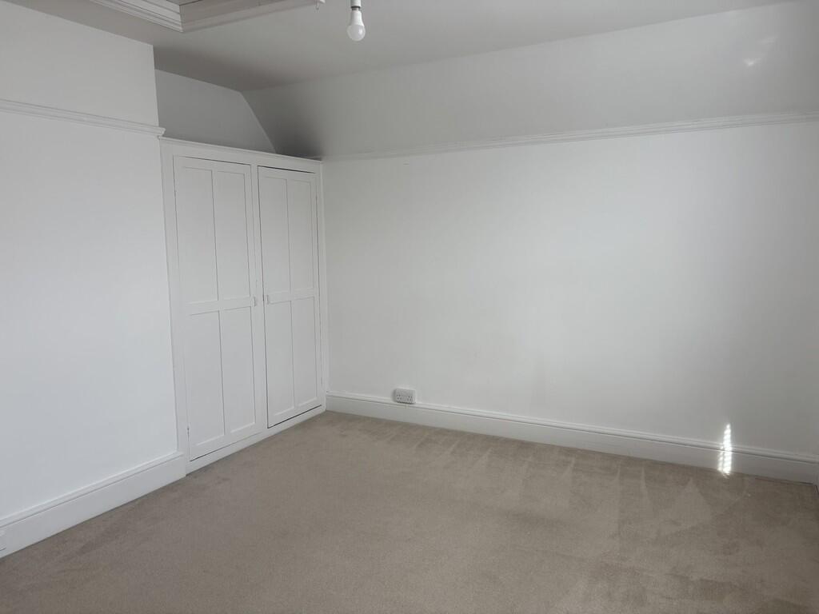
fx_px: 615
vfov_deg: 53.1
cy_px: 307
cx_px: 410
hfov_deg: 67.3
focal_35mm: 26
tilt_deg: -6.9
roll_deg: +1.3
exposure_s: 1/121
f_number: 1.6
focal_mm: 5.96
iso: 40
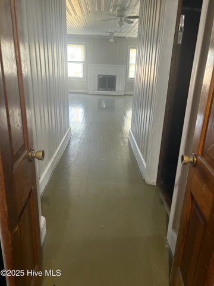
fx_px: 214
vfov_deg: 67.3
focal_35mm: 26
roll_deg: -2.5
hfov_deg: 53.1
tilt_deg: -18.3
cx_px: 107
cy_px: 143
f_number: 1.6
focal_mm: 5.96
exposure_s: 1/60
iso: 400
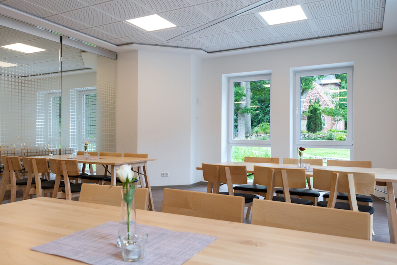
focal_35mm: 28
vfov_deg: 46.4
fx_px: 309
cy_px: 132
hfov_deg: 65.5
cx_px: 198
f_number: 8
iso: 400
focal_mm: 28
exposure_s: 1/15
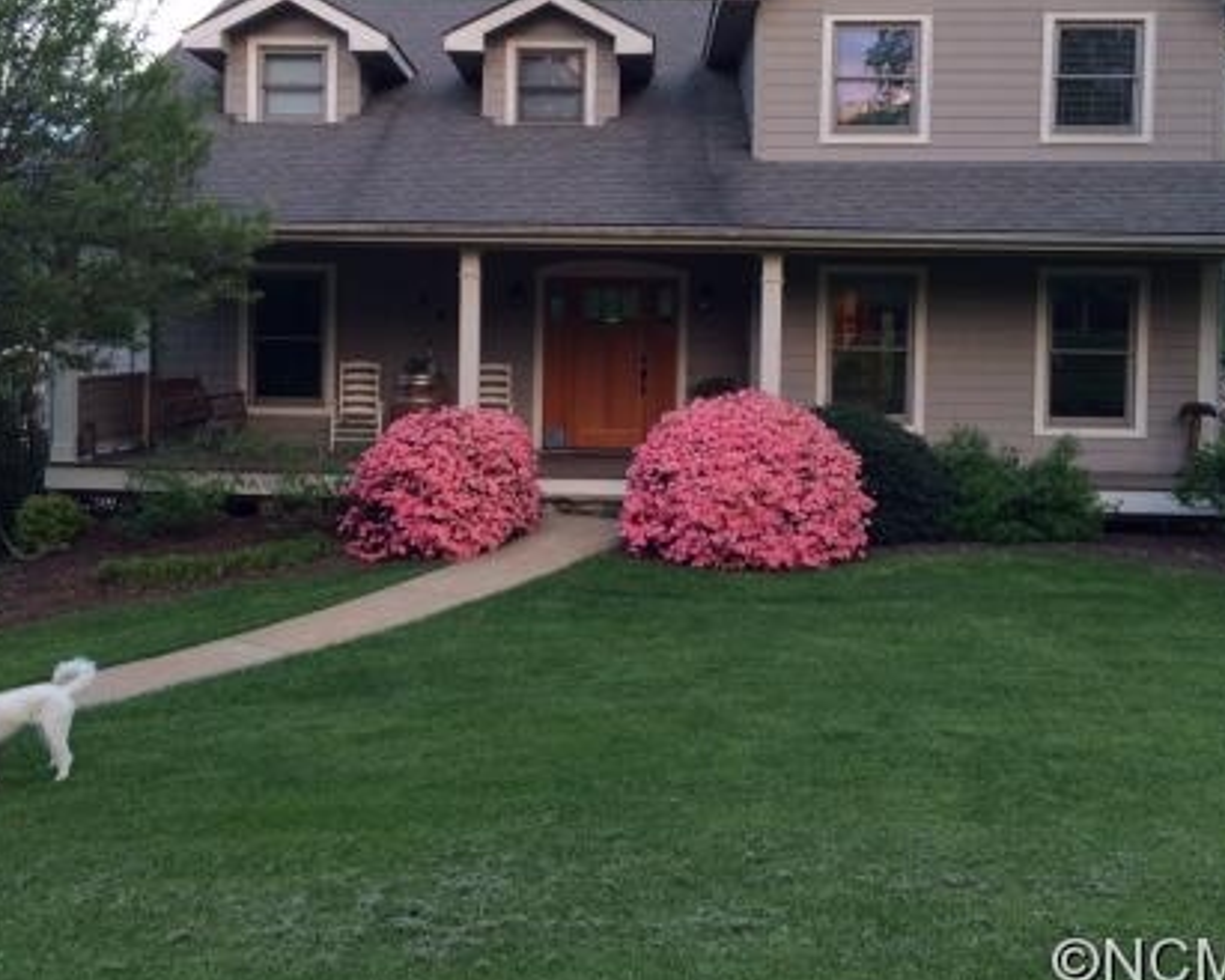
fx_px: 1451
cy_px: 381
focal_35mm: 40
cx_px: 557
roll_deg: -0.7
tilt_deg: -1.4
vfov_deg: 37.2
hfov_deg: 45.7
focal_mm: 4.15
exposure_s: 1/40
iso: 40
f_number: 2.2
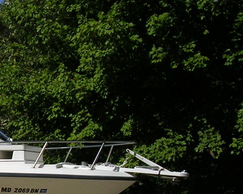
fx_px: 734
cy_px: 146
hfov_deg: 17.7
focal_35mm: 102
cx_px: -68
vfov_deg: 15.0
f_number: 5.6
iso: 50
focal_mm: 5.8
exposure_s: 1/656
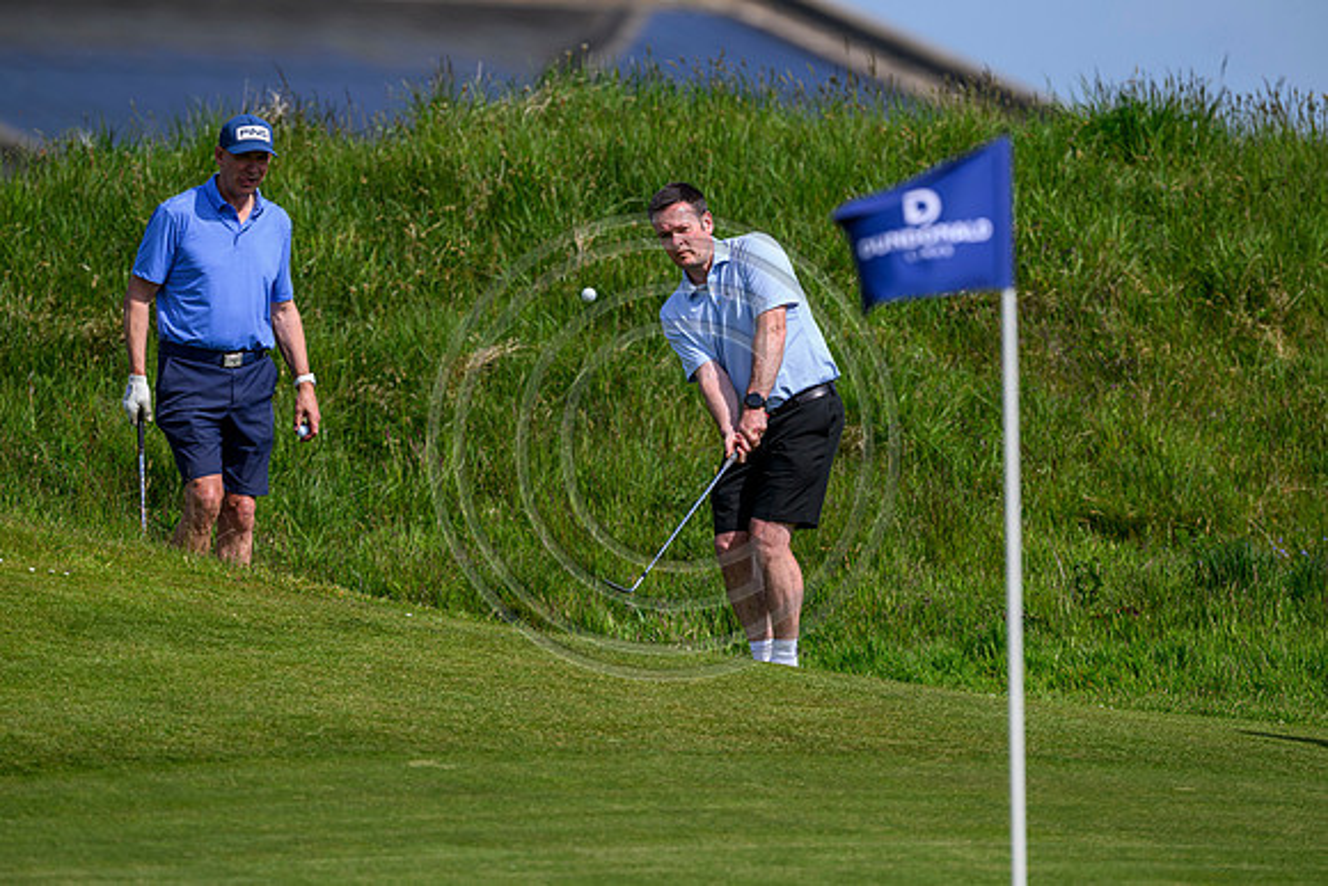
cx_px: 664
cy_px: 443
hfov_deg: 5.2
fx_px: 14758
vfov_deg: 3.4
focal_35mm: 400
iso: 500
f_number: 4.5
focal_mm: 400
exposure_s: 1/4000
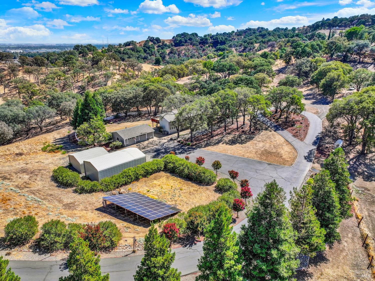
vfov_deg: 56.8
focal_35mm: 24
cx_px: 188
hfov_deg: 71.6
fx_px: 260
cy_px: 140
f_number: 2.8
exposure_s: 1/2000
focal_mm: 12.3
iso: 170
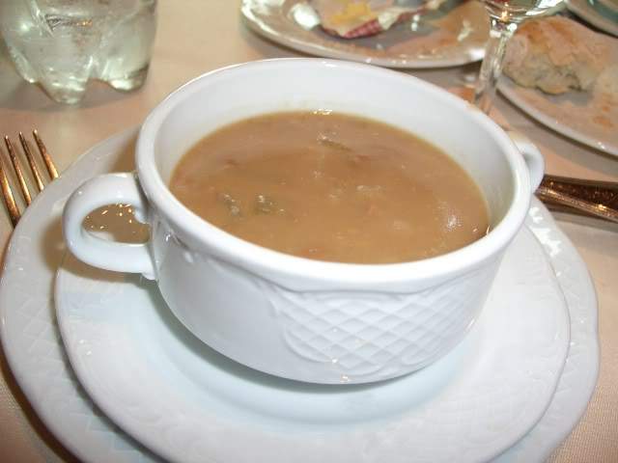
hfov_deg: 55.4
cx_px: 309
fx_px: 589
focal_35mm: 33
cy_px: 232
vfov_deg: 42.9
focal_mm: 7.1
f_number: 2.8
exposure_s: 1/60
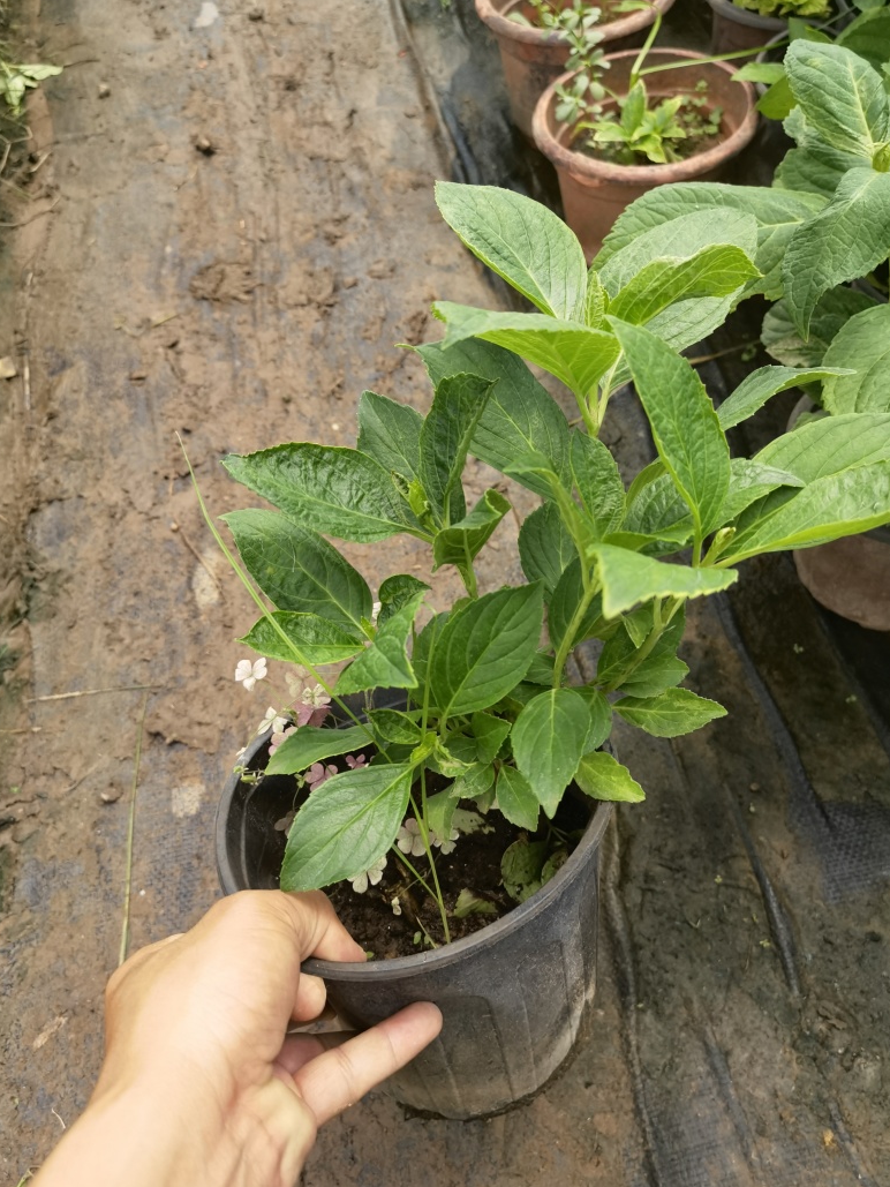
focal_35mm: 28
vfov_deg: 63.4
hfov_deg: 49.8
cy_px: 596
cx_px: 446
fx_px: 960
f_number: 1.9
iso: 160
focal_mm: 6.67
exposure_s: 1/497
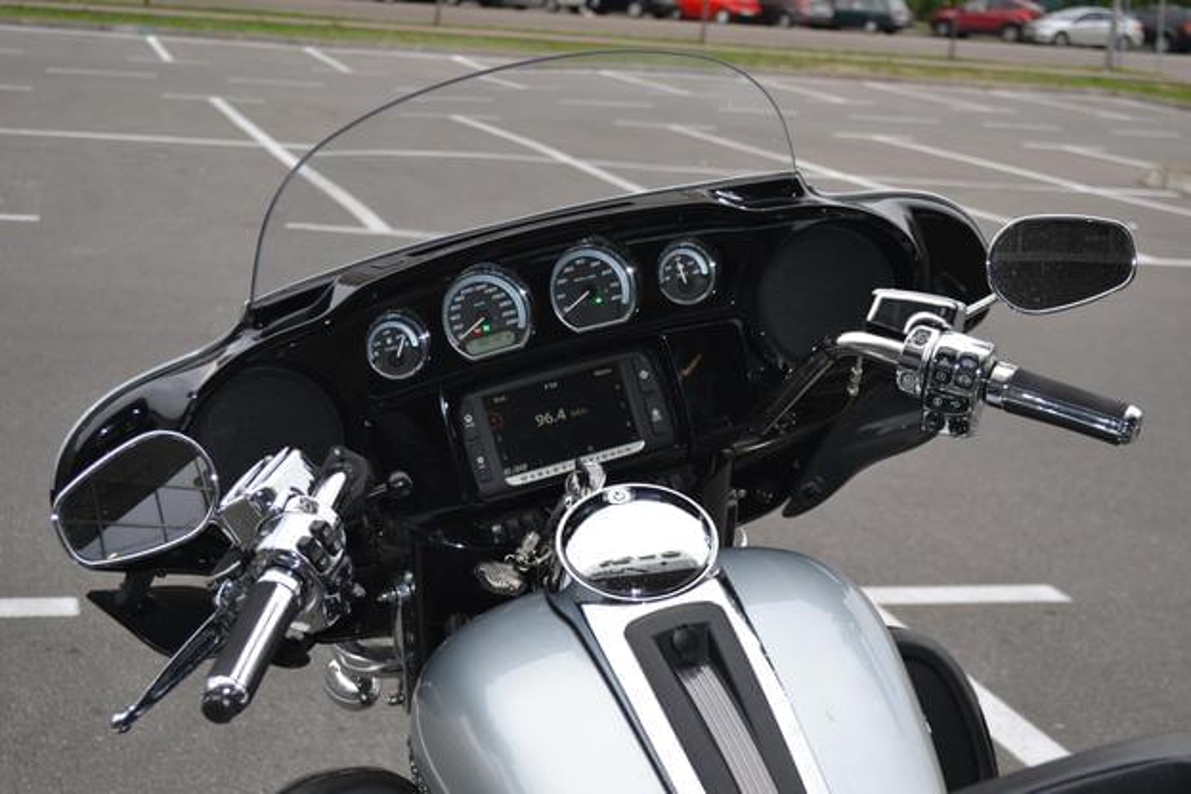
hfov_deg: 35.1
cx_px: 596
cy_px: 397
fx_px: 1885
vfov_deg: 23.8
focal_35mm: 57
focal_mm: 38
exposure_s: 1/125
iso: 220
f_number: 5
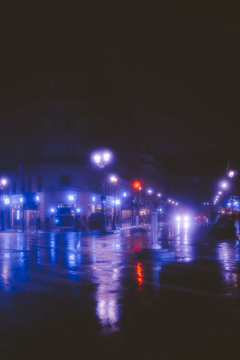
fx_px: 500
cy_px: 180
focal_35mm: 50
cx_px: 120
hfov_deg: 27.0
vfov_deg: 39.6
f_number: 1.8
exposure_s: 1/250
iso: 250
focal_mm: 50
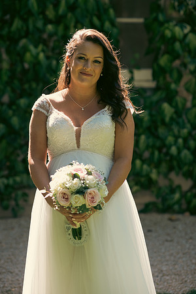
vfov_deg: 18.3
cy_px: 147
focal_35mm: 112
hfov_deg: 12.2
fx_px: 915
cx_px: 98
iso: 125
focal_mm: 112
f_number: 3.5
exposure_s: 1/200
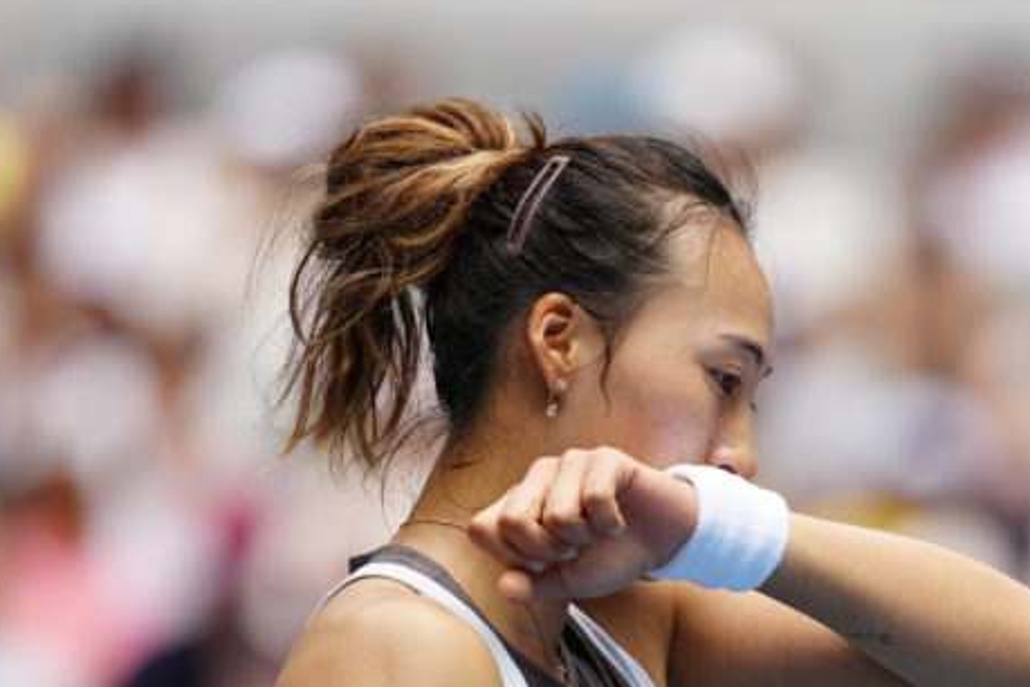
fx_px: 19168
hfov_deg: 3.1
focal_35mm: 670
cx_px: 651
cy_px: 717
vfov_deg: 2.1
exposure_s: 1/2500
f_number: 2.8
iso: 640
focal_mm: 300
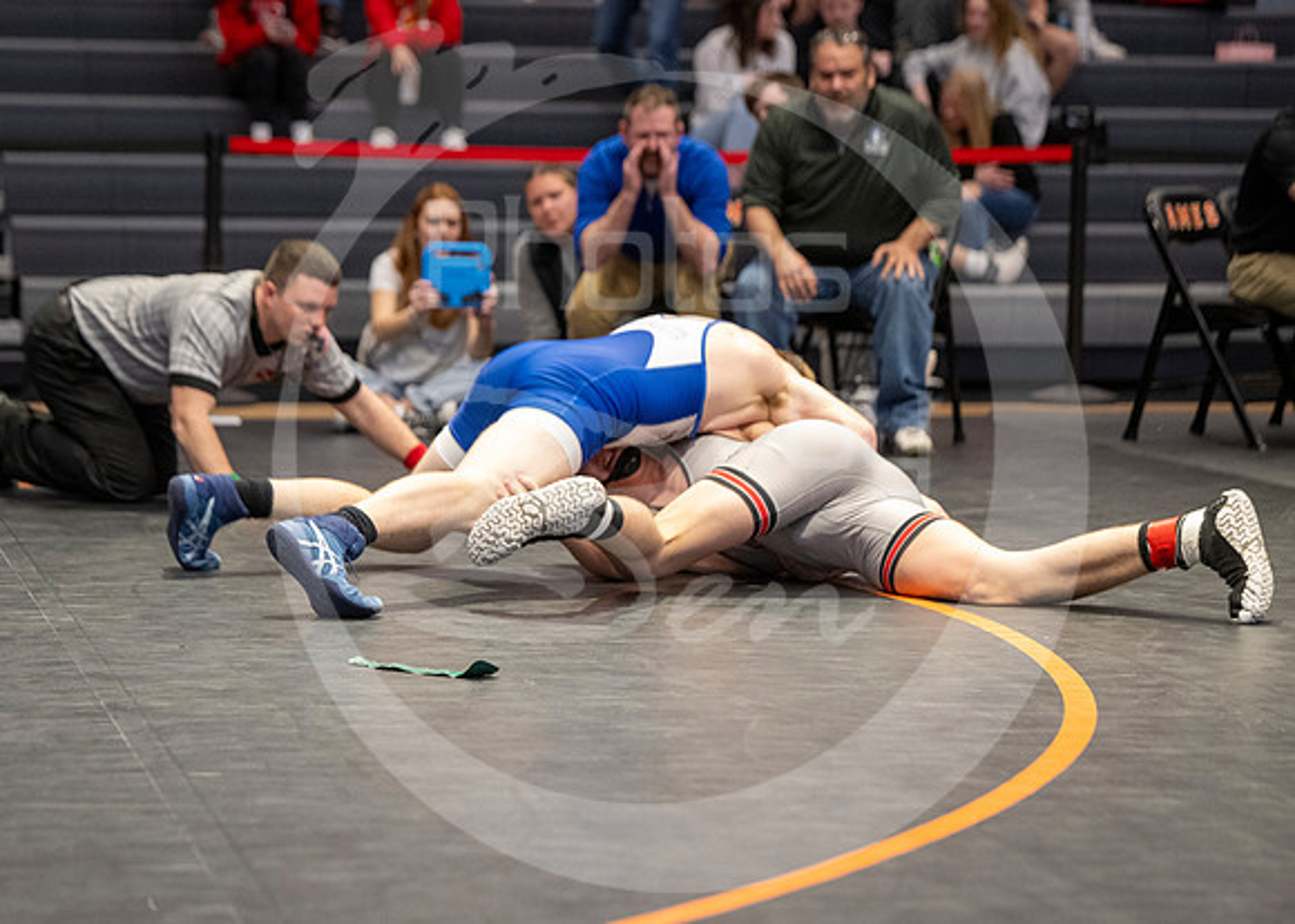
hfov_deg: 17.7
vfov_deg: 12.7
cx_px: 545
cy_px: 572
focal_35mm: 113
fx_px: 4153
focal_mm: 87
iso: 3200
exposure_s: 1/1000
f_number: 2.8
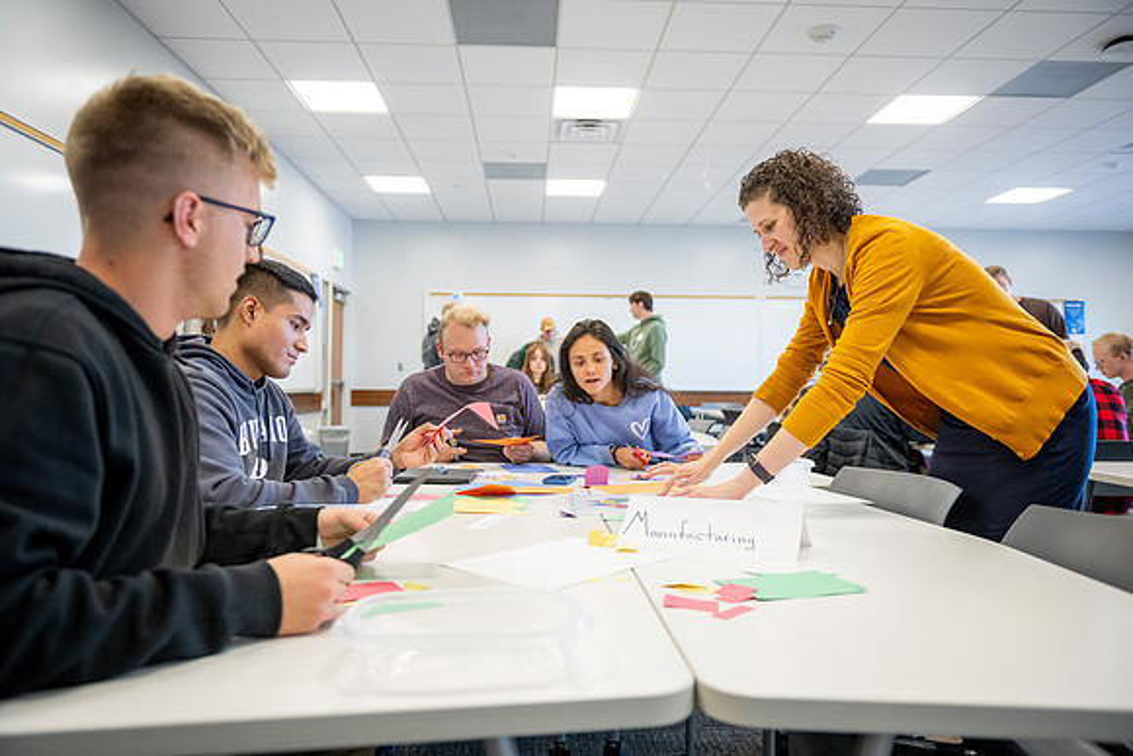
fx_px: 755
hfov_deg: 73.7
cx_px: 566
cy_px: 378
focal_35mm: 24
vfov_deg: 53.2
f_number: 2.8
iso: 1600
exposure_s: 1/250
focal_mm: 24
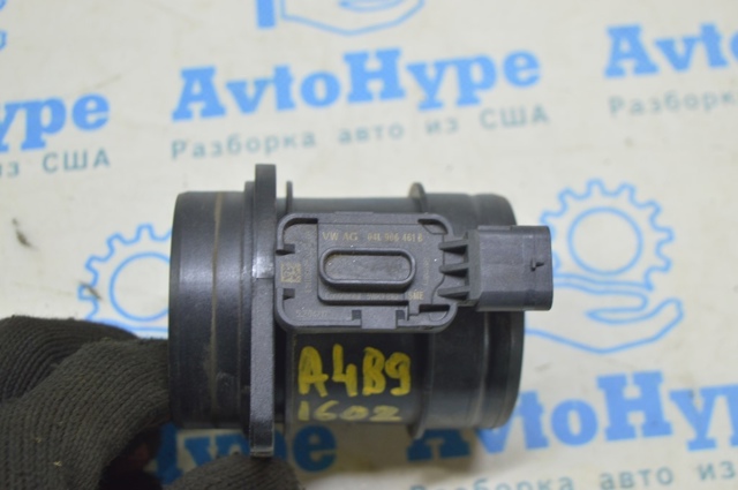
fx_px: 1228
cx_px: 369
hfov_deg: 33.4
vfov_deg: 22.6
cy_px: 245
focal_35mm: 60
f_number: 5.6
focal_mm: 40
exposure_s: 1/20
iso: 400
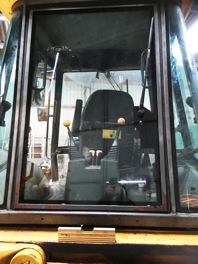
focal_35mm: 29
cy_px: 132
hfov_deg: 48.3
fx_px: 221
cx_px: 99
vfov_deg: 61.6
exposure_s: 1/17
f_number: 2.2
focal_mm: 4.15
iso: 400
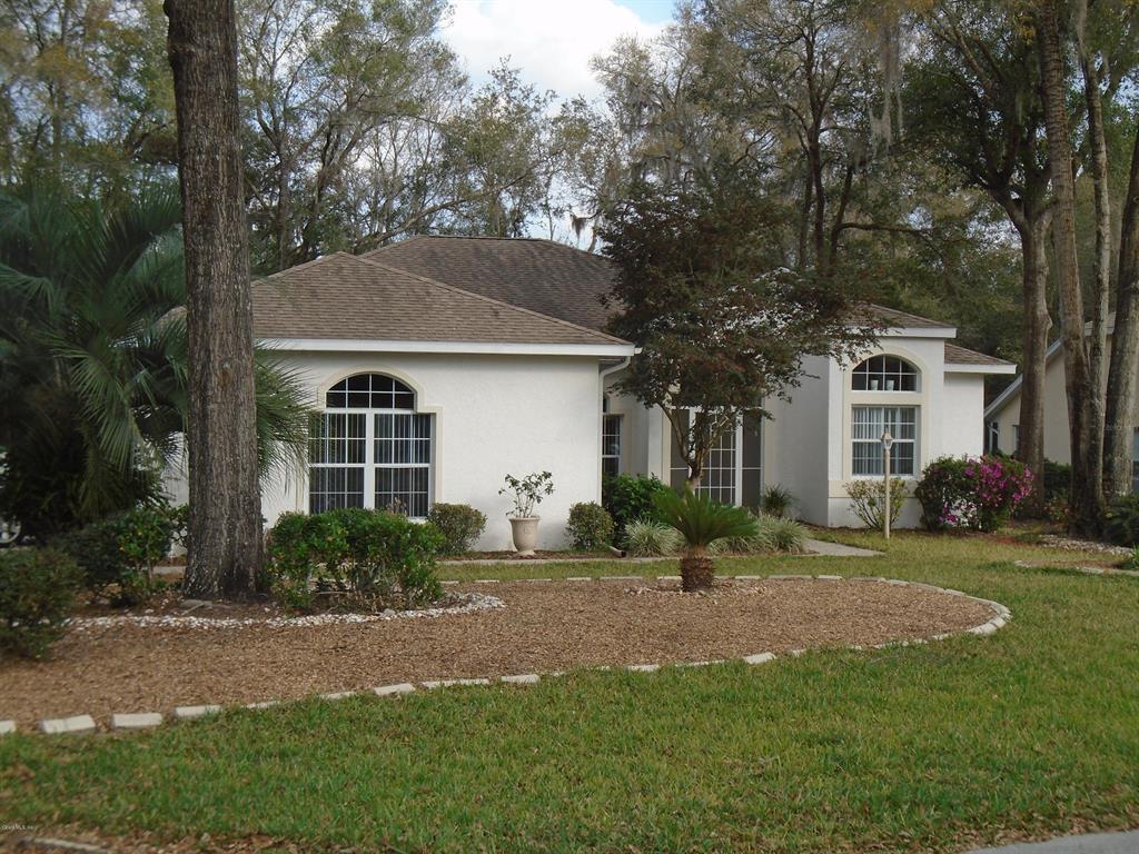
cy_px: 427
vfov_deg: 29.7
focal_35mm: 49
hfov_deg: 38.9
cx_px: 570
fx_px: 1612
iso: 100
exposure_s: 1/250
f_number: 4.5
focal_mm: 8.7
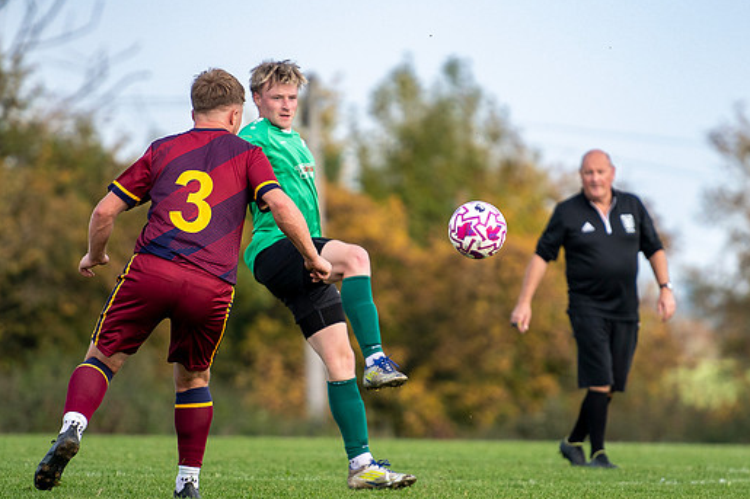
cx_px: 415
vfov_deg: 2.8
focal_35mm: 499
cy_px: 267
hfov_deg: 4.1
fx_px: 10392
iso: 320
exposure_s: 1/2500
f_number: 2.8
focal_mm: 200
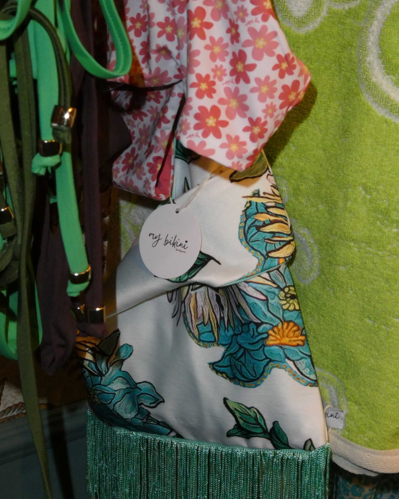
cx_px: 199
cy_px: 239
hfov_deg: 22.5
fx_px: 1004
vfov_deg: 27.9
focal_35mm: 68
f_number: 6.3
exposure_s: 1/60
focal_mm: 11.7
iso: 800
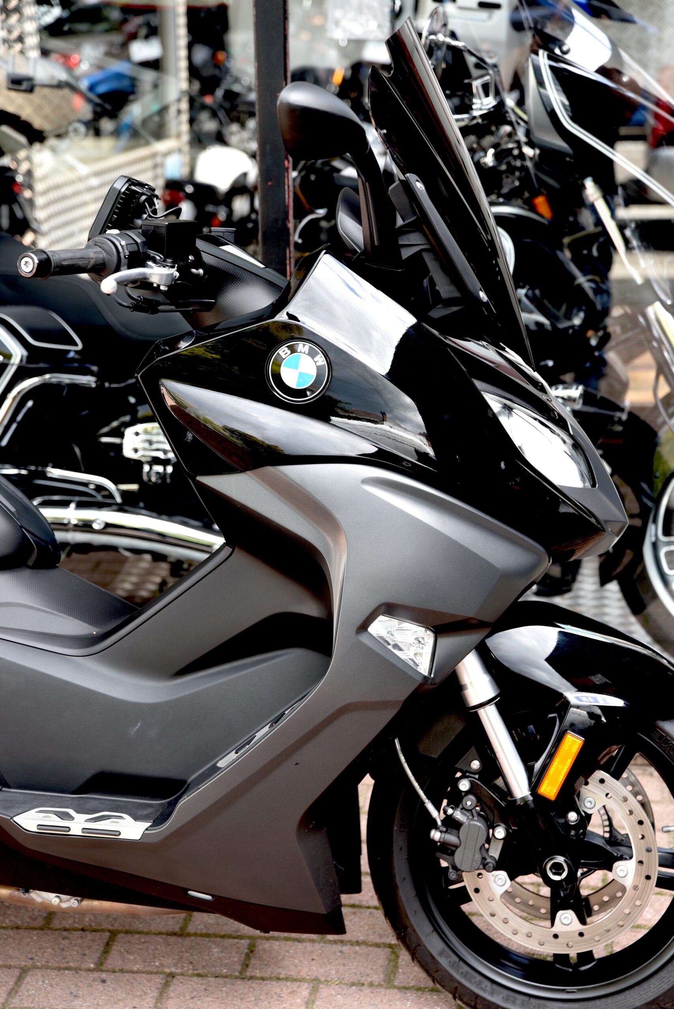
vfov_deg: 30.5
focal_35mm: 66
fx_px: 1852
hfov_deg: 20.6
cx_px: 337
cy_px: 504
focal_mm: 66
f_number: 4.5
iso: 200
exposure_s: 1/80
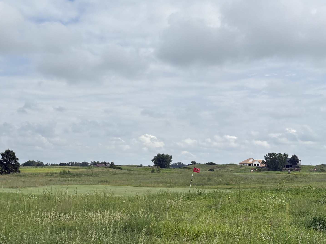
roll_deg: +0.3
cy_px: 153
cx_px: 83
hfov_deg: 33.7
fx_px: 527
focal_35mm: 56
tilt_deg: +3.0
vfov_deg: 26.0
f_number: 1.6
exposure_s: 1/5348
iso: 50
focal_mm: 5.96
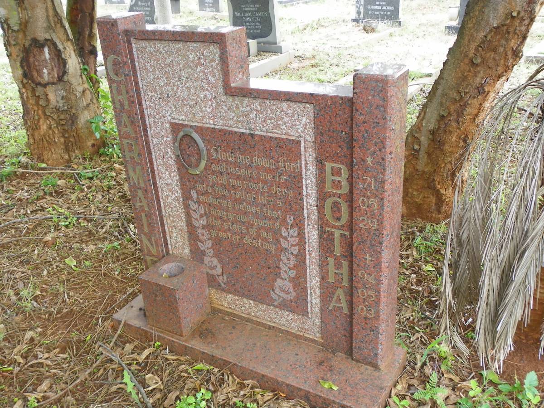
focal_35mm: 36
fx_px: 566
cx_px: 272
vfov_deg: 39.7
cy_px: 204
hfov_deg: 51.4
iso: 64
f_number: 3.2
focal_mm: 6.4
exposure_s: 1/40
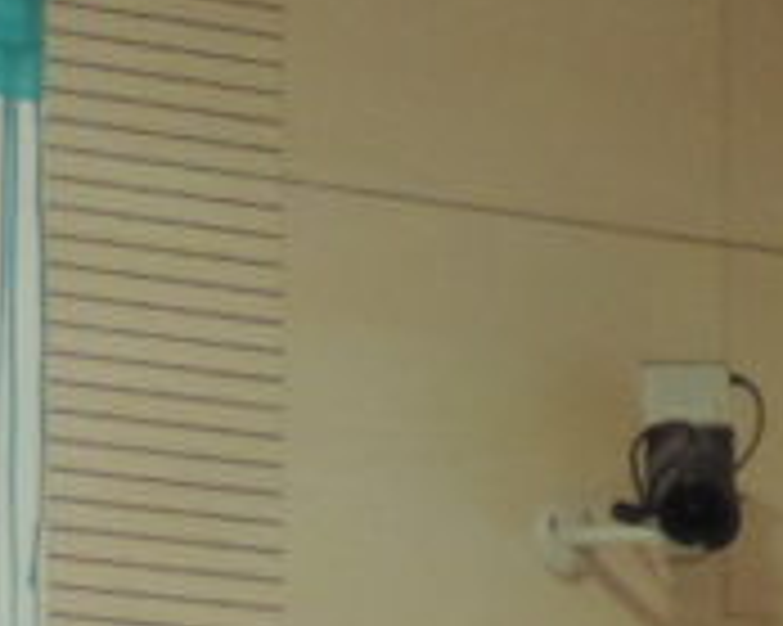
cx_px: 2128
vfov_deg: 2.5
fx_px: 13989
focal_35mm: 604
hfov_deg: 3.2
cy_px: 1621
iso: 800
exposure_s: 1/25
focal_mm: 18.7
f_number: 4.2
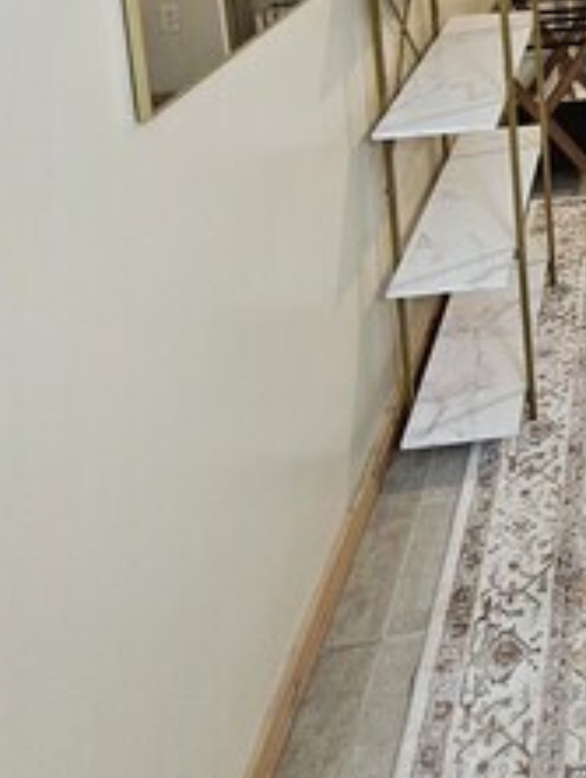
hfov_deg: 29.3
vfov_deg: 37.5
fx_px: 879
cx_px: 775
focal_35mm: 39
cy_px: -131
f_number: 2.2
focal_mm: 2.2
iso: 500
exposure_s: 1/30
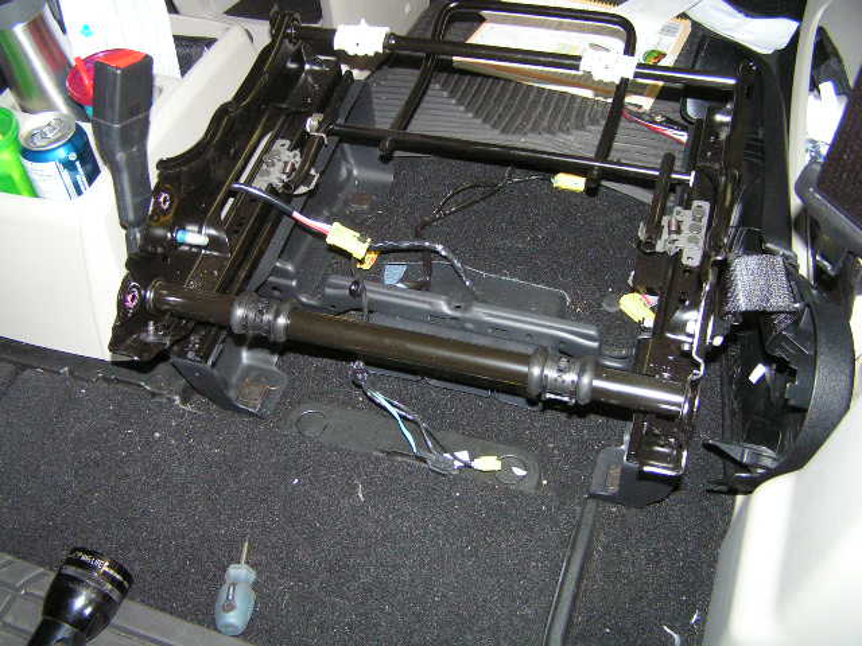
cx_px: 431
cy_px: 323
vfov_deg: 37.7
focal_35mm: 38
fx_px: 946
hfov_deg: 49.0
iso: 200
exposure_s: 1/40
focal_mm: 6.3
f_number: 2.8
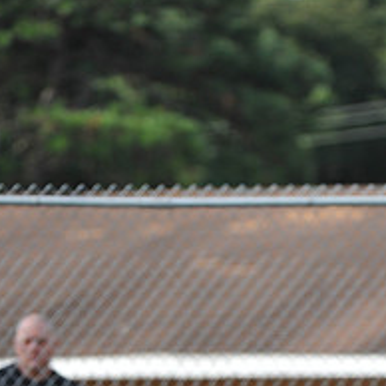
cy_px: 569
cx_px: 290
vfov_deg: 2.7
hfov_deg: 2.7
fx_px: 8326
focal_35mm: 660
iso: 800
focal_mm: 260
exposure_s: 1/1600
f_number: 5
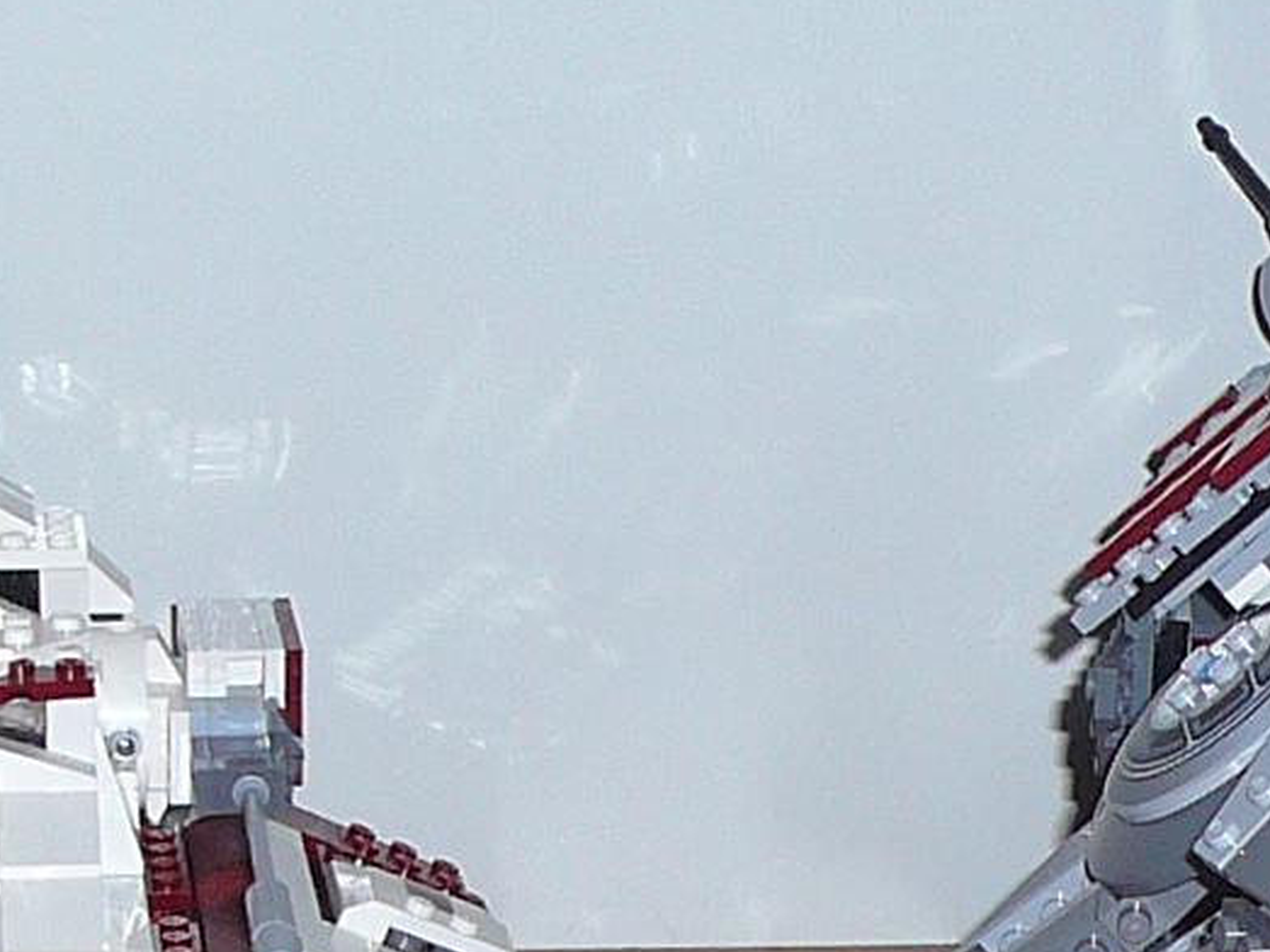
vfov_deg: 9.4
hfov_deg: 12.7
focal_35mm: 156
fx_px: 5722
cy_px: 1192
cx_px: 758
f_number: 3.1
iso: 100
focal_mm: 6.1
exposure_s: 1/30
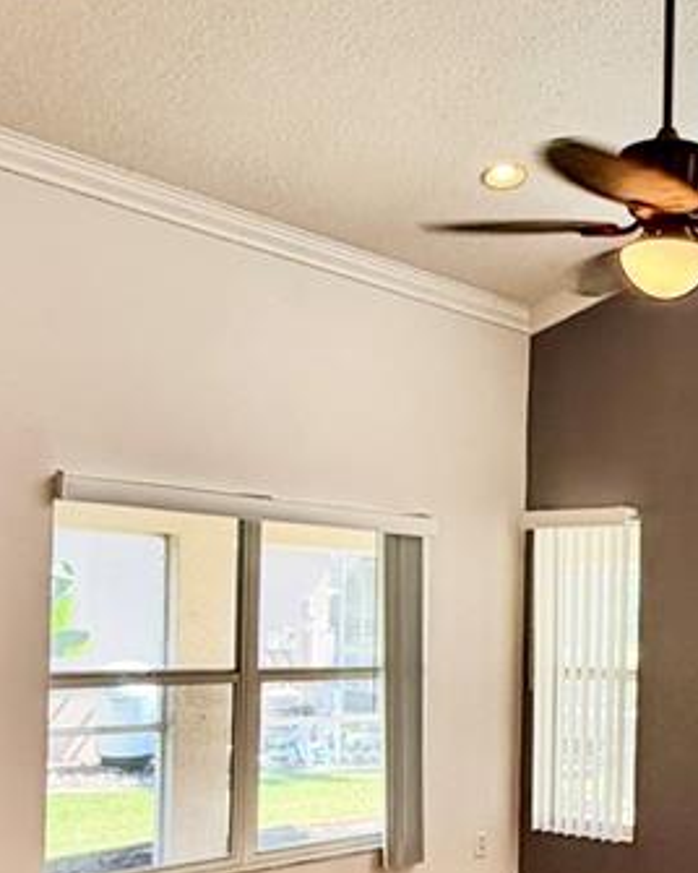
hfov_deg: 29.2
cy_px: 620
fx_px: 1265
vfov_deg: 37.4
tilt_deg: +1.8
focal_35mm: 49
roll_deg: -1.3
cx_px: 669
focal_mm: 2.22
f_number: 2.2
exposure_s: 1/120
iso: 100
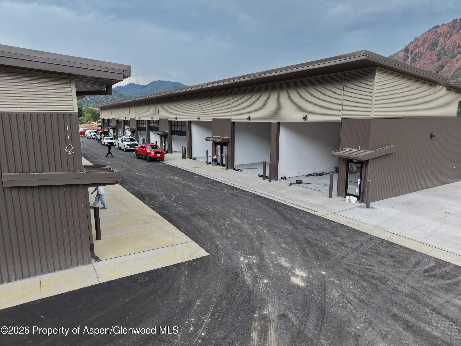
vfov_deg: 56.8
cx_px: 230
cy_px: 173
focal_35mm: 24
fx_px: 320
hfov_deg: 71.6
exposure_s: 1/350
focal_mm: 8.67
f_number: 1.8
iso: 170
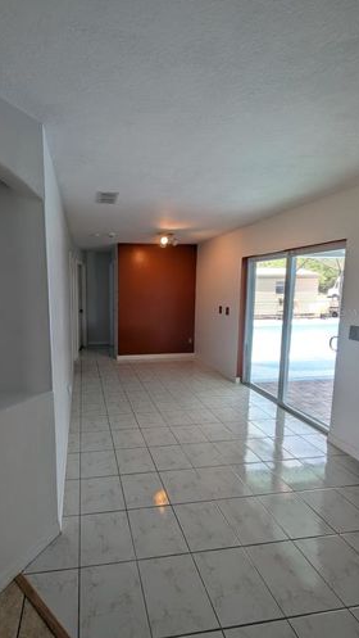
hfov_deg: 71.3
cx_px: 109
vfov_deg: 106.8
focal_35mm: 14
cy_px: 312
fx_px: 237
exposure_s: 1/150
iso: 67
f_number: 1.7
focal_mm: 2.02
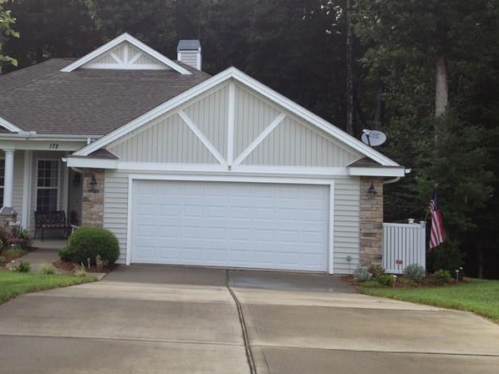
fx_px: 865
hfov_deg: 31.7
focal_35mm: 60
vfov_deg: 24.3
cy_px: 126
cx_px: 137
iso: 50
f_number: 2.4
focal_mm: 4.28
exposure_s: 1/406
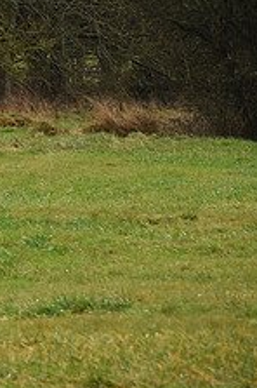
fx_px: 5596
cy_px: 103
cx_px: -227
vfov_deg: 4.0
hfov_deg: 2.6
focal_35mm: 521
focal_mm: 200
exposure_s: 1/1000
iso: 2500
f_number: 10
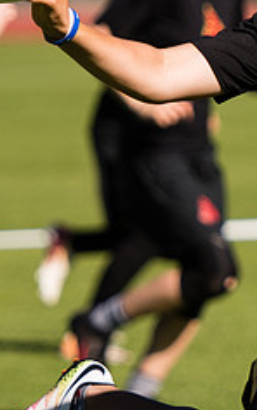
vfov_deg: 2.3
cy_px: 156
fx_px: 10319
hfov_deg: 1.4
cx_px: 399
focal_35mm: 923
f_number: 2.8
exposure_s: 1/2500
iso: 100
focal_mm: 170
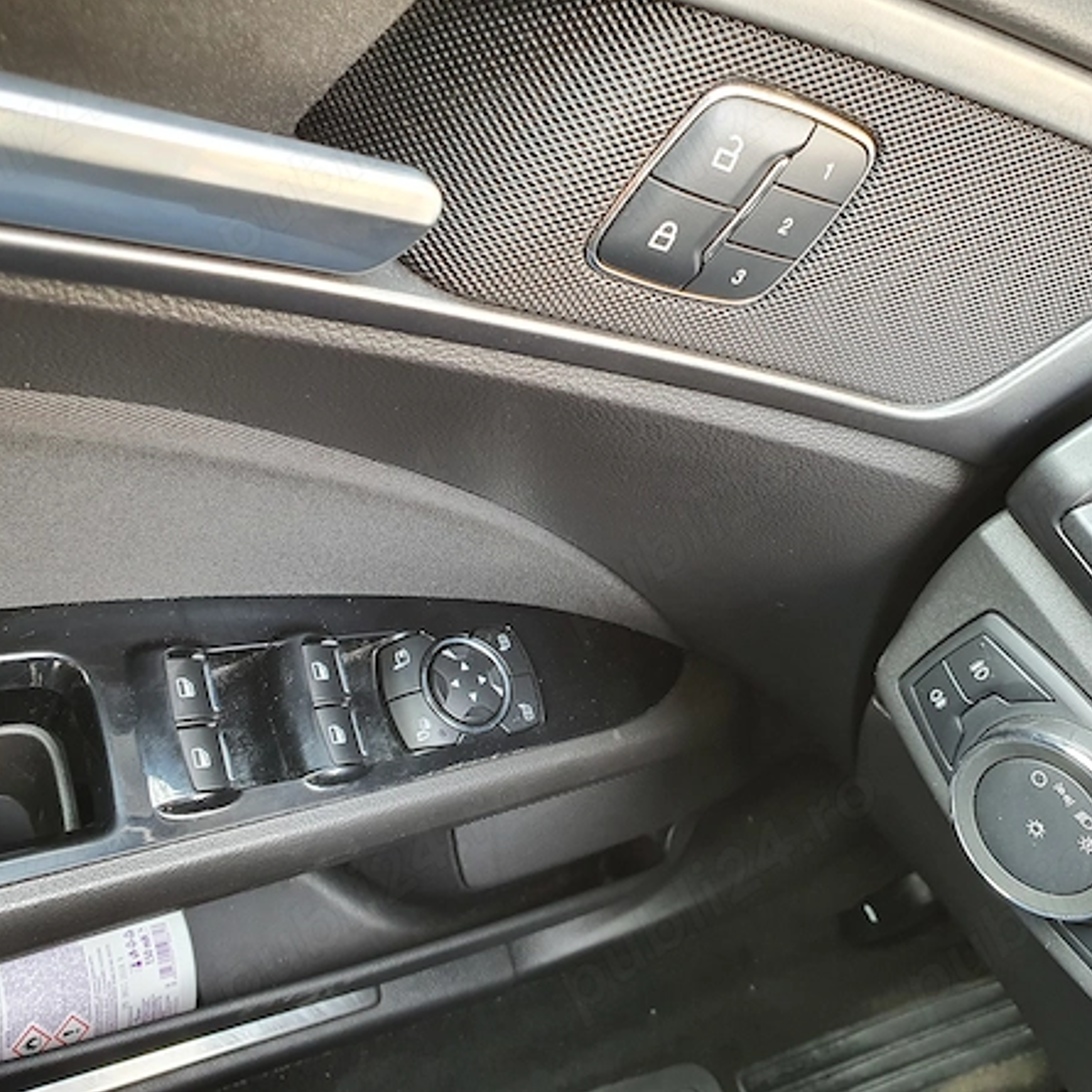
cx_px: 545
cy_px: 542
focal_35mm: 31
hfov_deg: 52.5
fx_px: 1106
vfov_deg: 52.5
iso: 200
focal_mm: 4.3
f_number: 2.4
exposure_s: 1/40
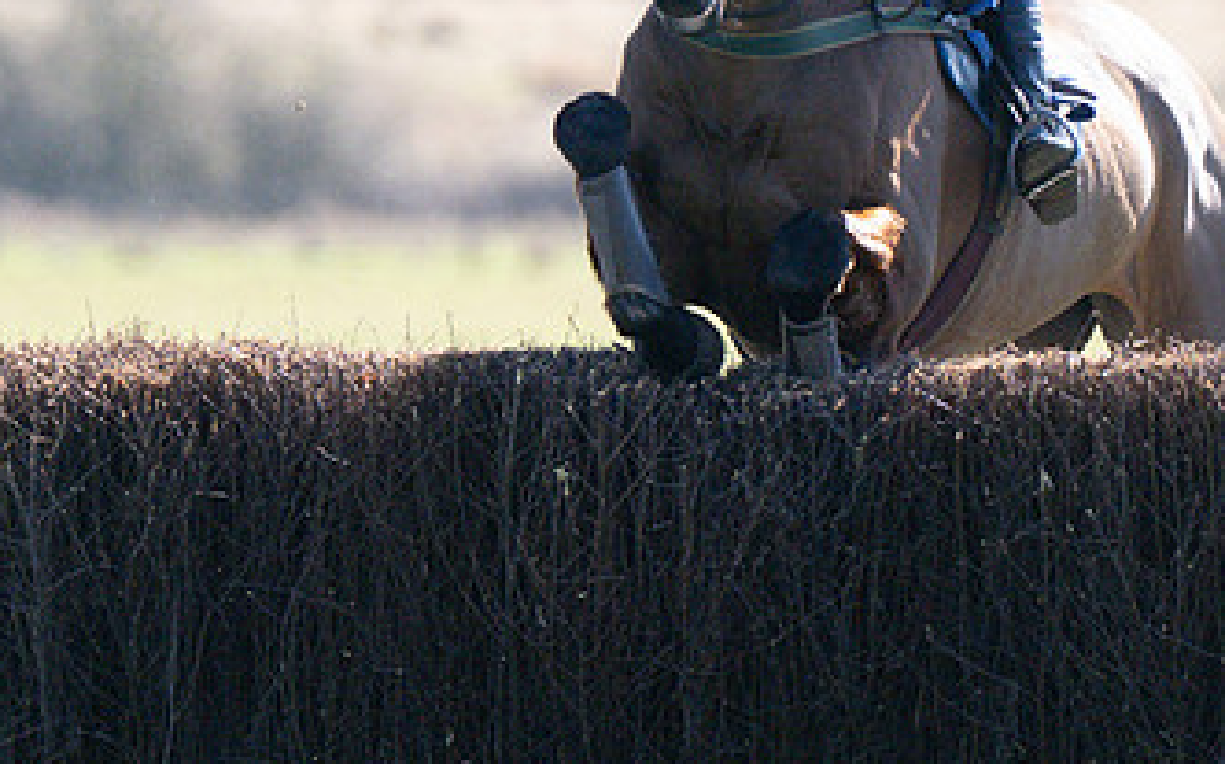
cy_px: -139
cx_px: 932
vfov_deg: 1.6
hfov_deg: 2.6
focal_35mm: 806
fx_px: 26890
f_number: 2.8
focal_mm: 200
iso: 400
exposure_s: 1/6400
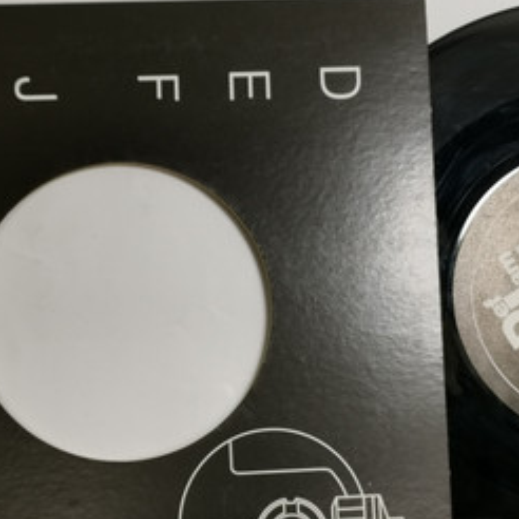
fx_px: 1340
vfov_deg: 21.9
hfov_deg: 21.9
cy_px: 303
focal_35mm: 79
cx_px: 295
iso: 80
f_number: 1.8
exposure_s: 1/100
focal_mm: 5.58
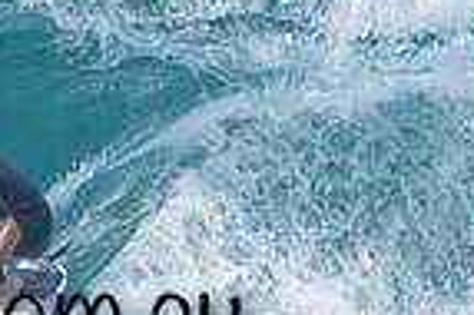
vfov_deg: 0.3
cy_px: 280
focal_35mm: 4053
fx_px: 53303
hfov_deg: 0.5
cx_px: -109
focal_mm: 1000
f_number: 11
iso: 900
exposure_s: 1/2000
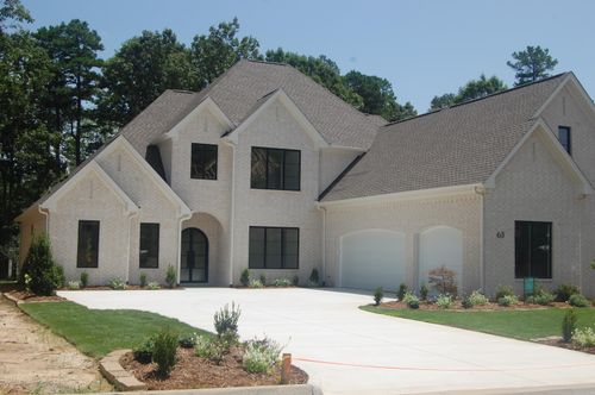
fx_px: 743
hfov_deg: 43.7
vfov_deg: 29.8
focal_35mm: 45
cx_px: 298
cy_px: 198
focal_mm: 30
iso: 200
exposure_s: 1/400
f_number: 10
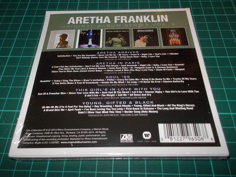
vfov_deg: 48.2
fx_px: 198
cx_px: 118
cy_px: 88
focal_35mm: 29
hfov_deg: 61.7
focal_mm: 4.1
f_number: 3.3
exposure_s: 1/30
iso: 200
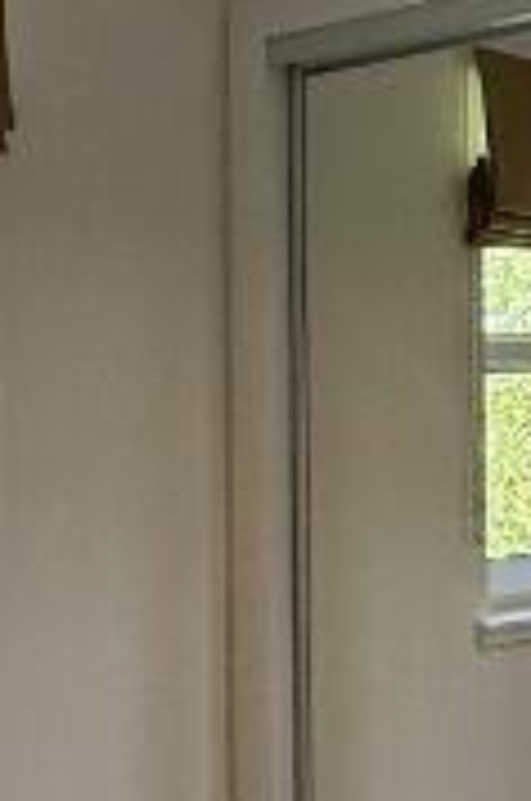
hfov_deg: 16.2
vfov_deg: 24.2
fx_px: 1866
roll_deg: +0.2
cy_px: 454
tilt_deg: +0.6
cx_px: 180
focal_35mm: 84
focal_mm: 2.22
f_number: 2.2
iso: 64
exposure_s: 1/100
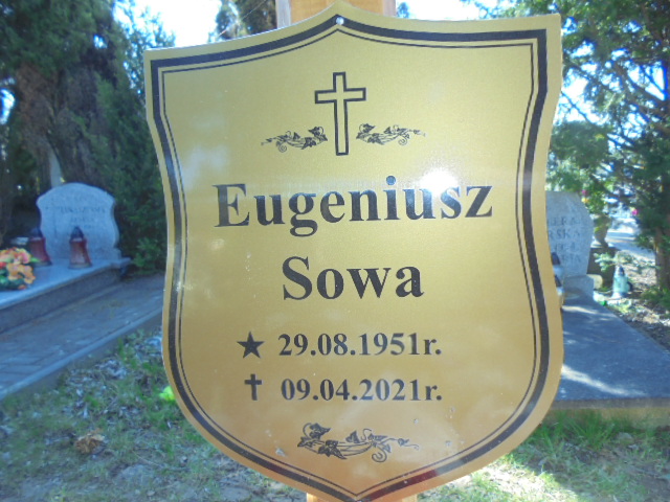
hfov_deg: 67.3
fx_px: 503
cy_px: 251
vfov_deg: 53.1
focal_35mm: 26
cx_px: 335
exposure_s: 1/80
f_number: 3.5
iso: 100
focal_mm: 4.6
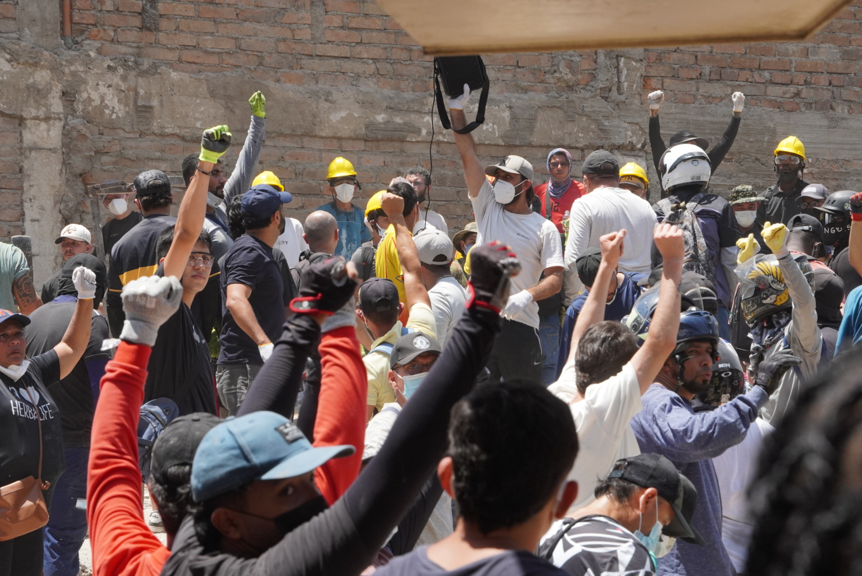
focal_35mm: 132
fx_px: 3163
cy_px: 288
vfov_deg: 10.4
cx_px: 431
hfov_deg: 15.5
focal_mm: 88
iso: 1000
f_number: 11
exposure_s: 1/800
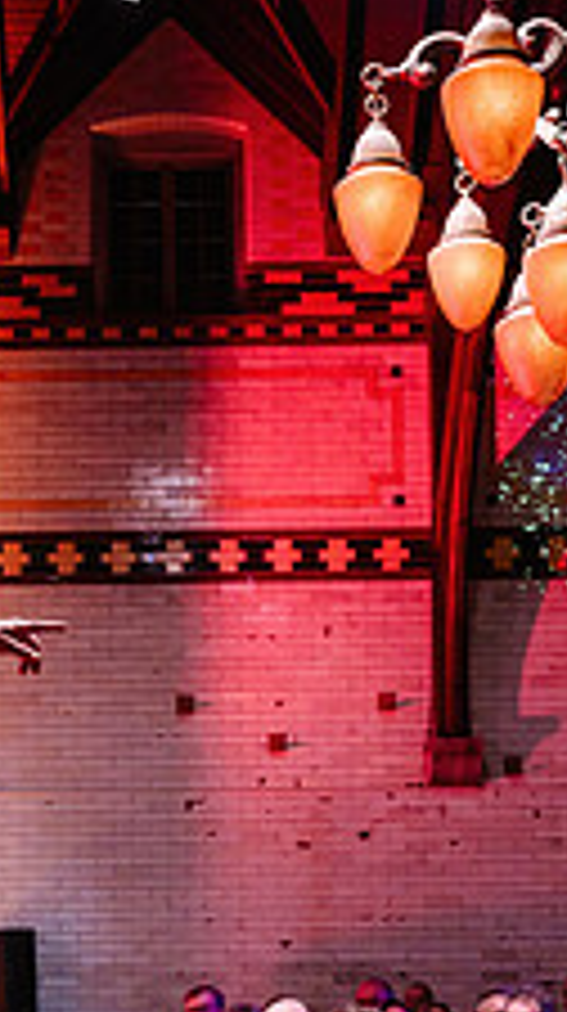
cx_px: 162
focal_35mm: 67
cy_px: 866
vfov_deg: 30.4
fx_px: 1797
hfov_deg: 17.9
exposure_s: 1/160
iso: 1600
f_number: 2.8
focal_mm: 24
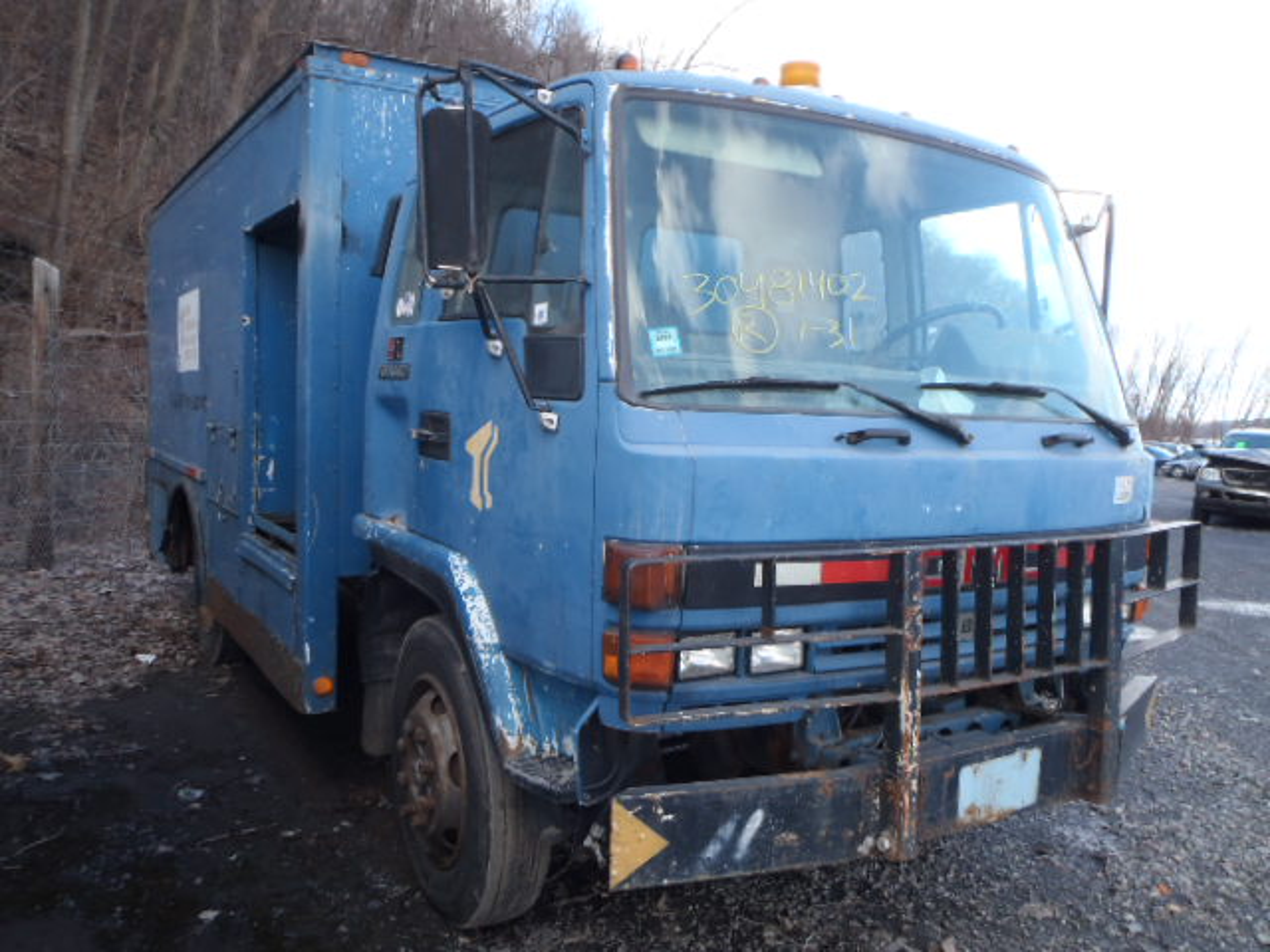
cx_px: 635
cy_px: 476
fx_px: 1027
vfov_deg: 49.7
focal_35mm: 28
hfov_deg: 63.4
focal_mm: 5
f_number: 3.5
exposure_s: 1/80
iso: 80
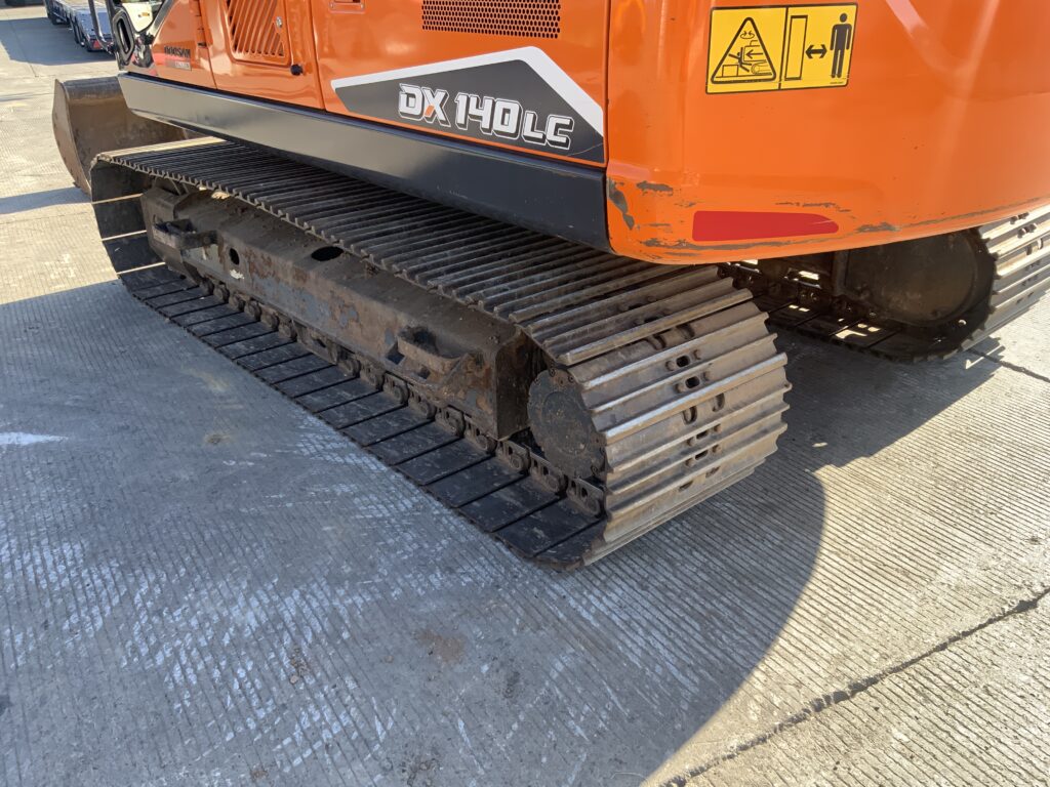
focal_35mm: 29
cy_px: 394
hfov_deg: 61.7
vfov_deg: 48.2
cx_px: 525
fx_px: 880
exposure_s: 1/300
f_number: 1.8
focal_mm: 3
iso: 16
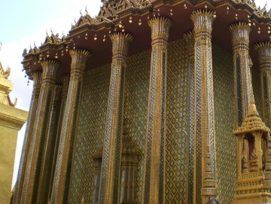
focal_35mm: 58
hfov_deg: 33.0
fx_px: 455
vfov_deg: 25.1
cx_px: 170
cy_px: 64
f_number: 4.4
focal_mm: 6.3
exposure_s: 1/320
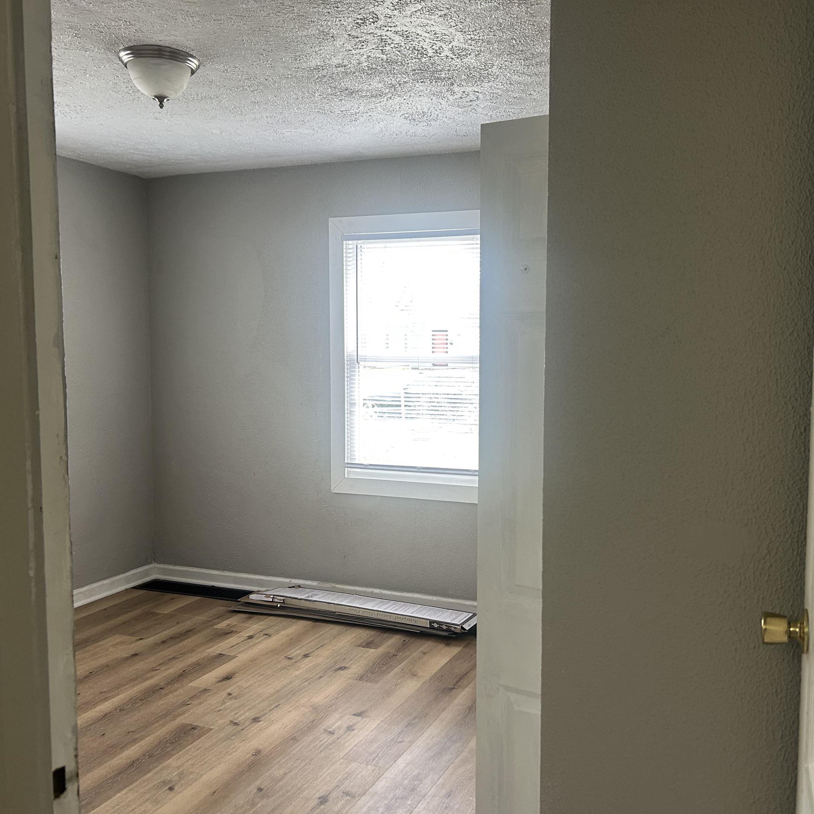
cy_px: 409
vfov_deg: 52.5
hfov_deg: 52.3
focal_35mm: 31
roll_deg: +0.1
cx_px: 469
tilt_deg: -5.3
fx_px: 825
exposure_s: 1/93
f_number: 1.5
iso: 125
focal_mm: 5.7
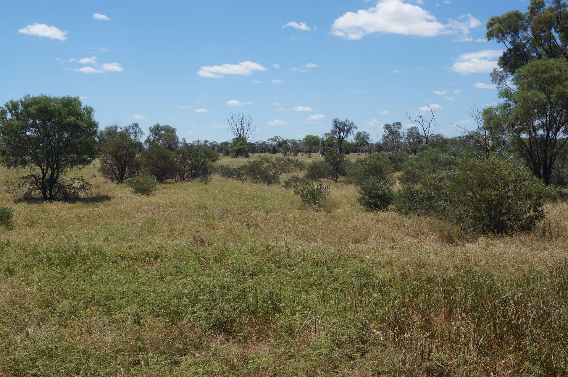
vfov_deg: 36.8
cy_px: 188
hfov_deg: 53.2
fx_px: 567
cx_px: 284
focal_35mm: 36
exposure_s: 1/200
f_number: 13
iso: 100
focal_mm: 24
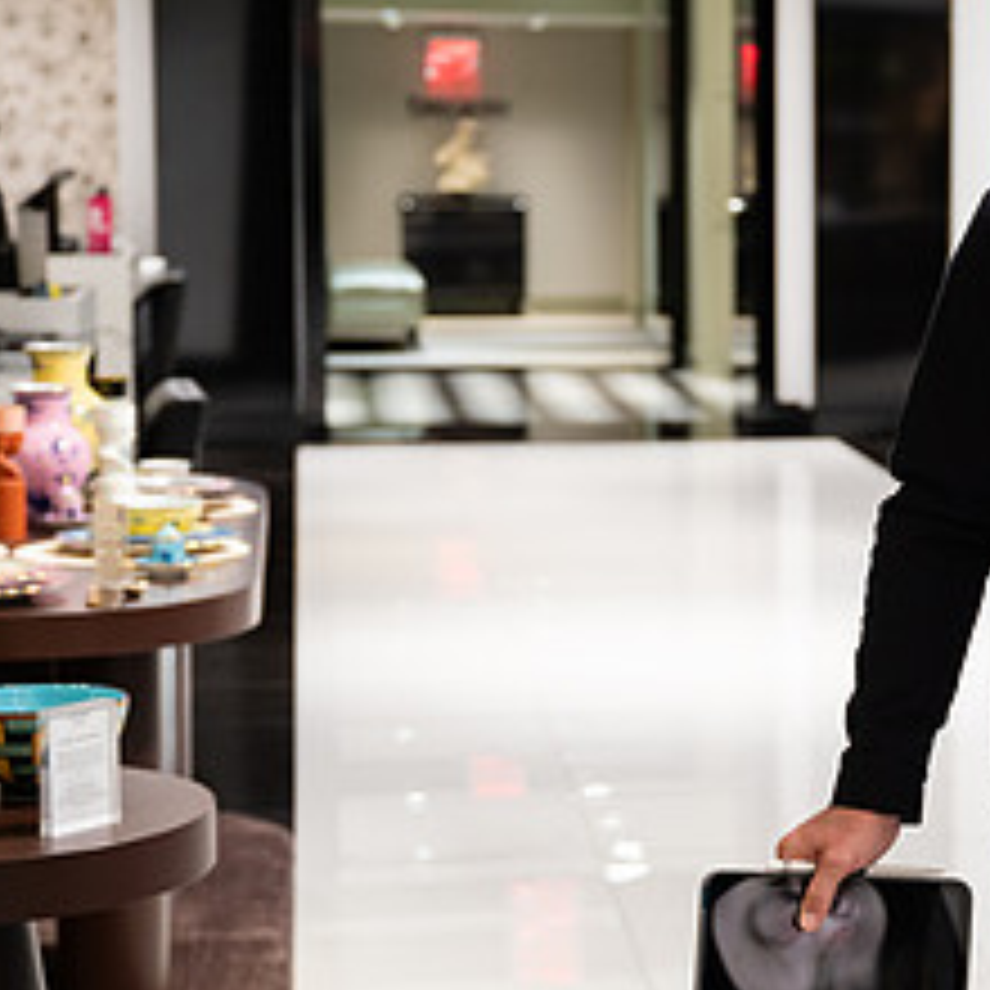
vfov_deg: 16.3
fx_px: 3462
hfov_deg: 15.7
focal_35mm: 107
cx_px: 1167
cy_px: 468
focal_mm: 44
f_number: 3.2
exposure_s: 1/160
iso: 640
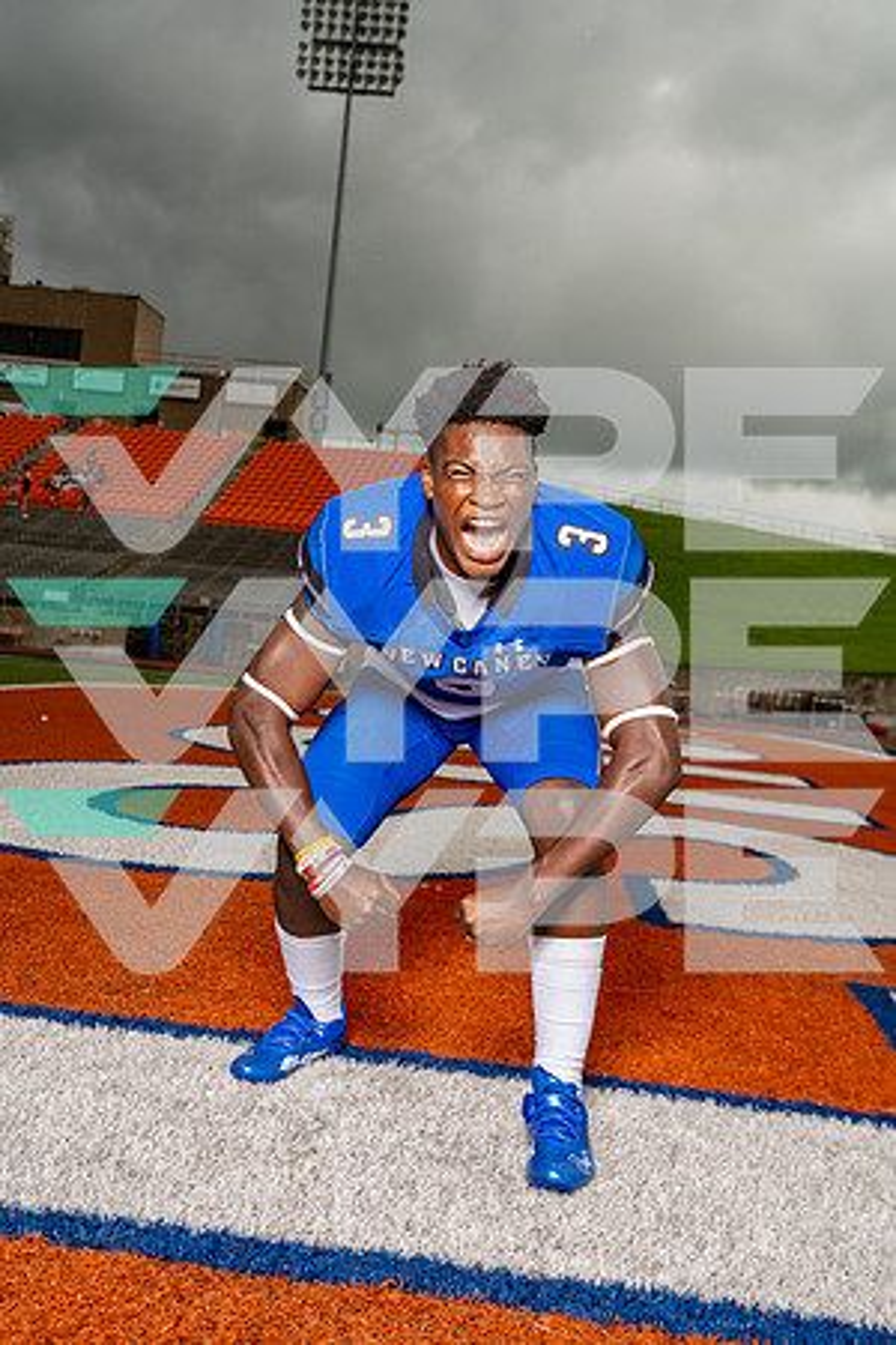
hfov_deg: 32.6
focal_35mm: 41
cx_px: 448
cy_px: 672
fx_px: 1531
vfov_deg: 47.4
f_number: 5.6
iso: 100
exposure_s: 1/250
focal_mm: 41
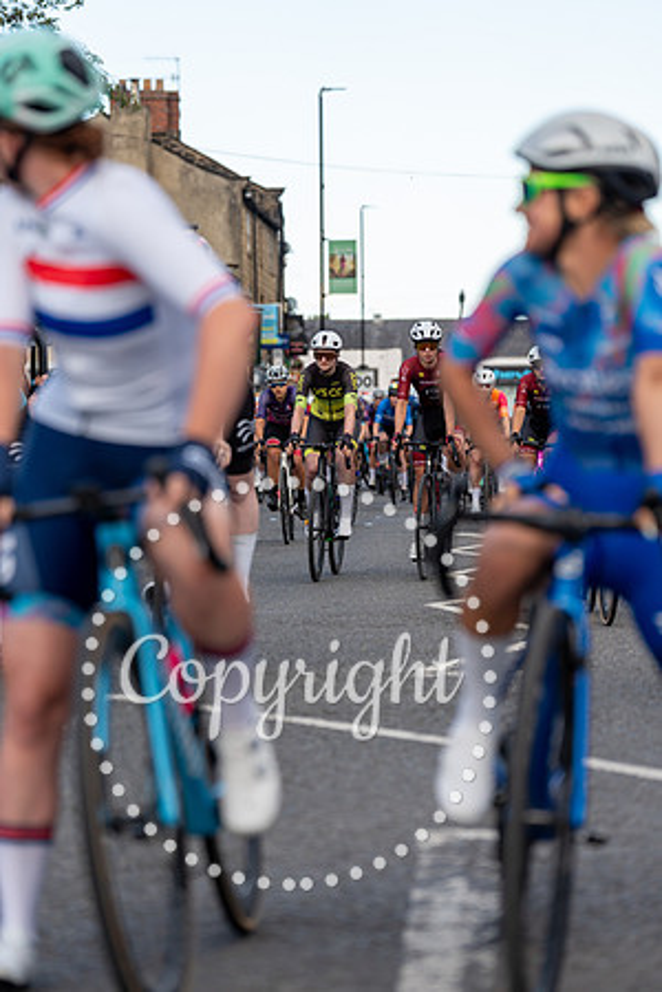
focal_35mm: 109
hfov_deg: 12.6
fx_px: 3006
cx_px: 331
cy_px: 496
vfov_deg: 18.8
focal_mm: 109
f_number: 3.2
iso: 250
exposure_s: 1/1000
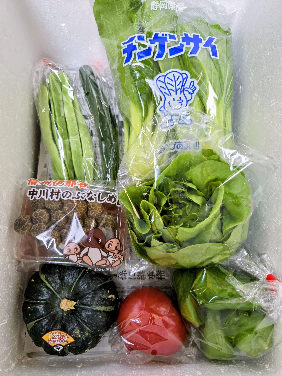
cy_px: 188
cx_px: 141
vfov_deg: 73.9
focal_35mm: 23
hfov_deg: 58.9
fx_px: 250
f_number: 1.8
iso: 100
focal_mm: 5.4
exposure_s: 1/180
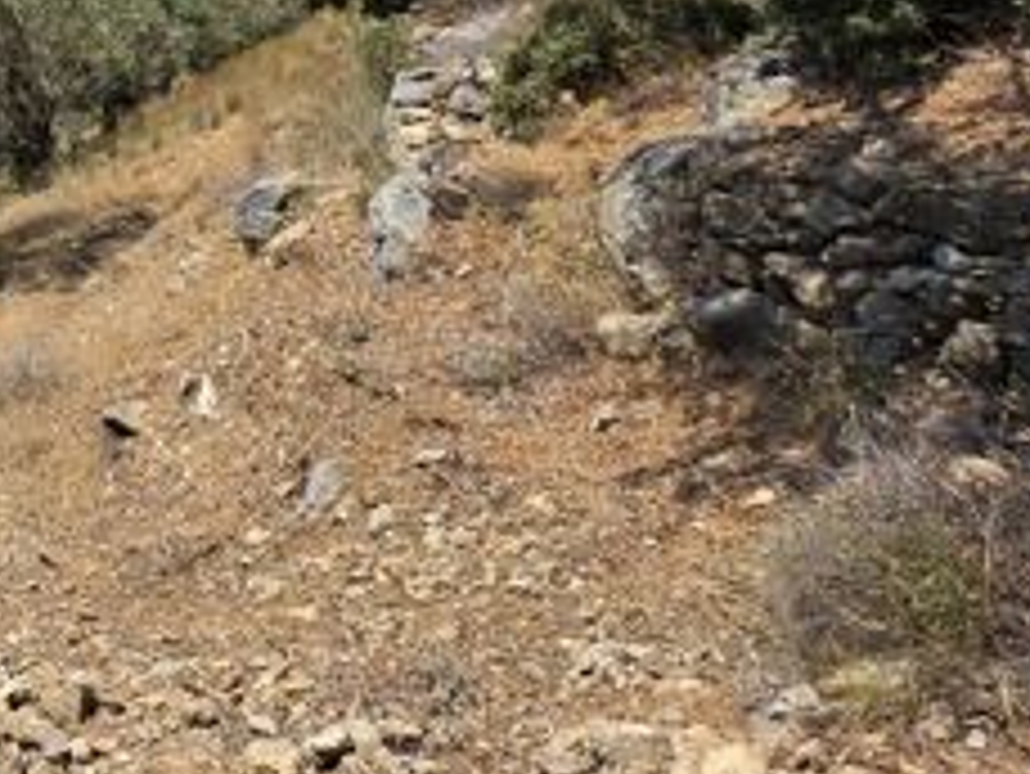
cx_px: -272
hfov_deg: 34.7
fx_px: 1191
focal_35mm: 40
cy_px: -54
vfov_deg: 32.2
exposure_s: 1/1623
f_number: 1.9
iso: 32
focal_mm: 2.2
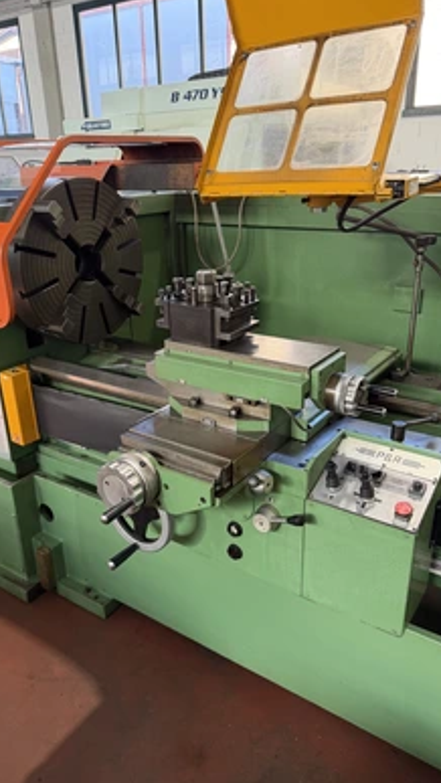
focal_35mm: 27
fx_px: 561
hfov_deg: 42.9
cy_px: 401
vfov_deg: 69.8
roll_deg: +1.8
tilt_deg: -20.4
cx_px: 223
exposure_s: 1/60
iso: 200
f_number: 1.78
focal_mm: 6.76
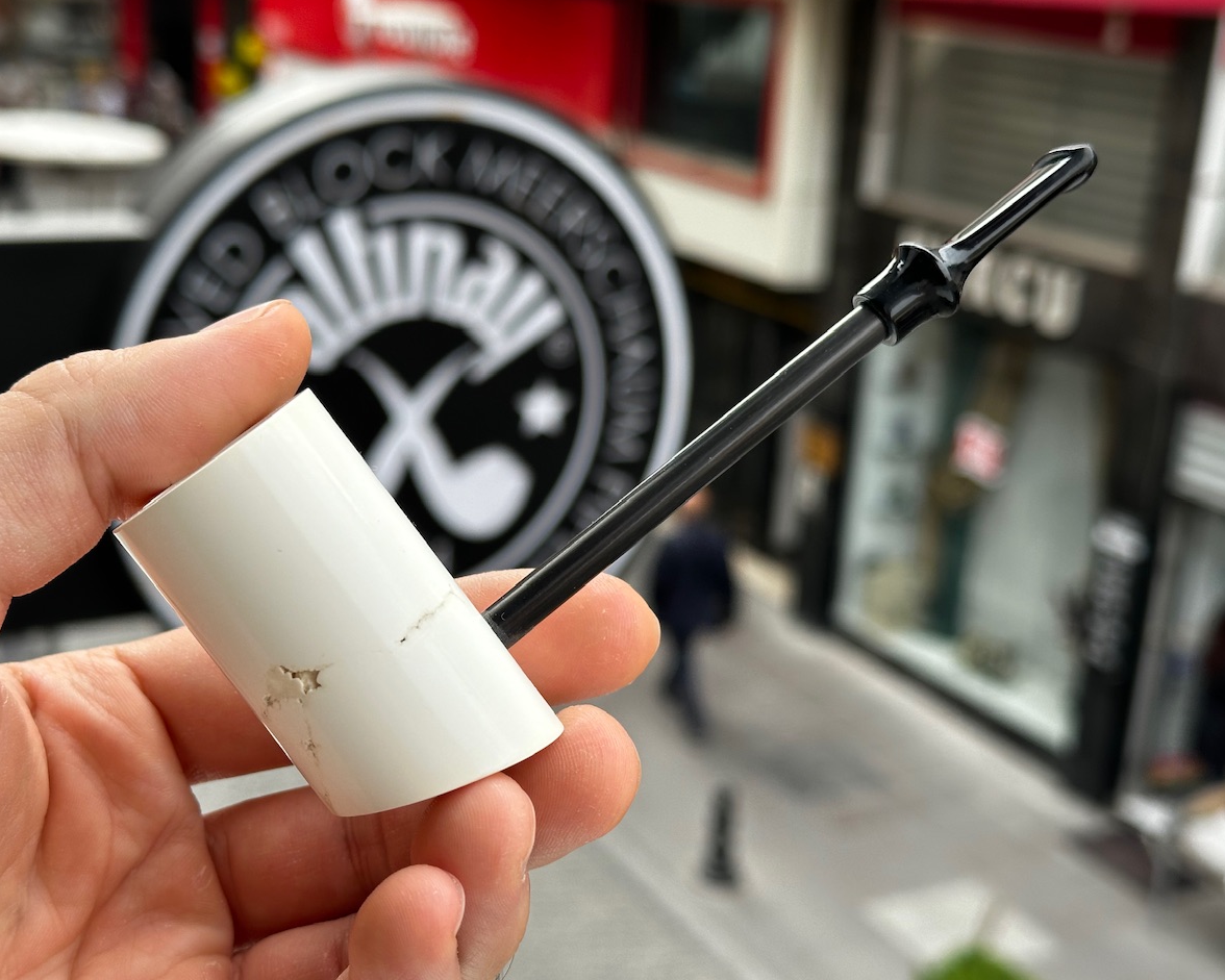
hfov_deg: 36.6
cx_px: 565
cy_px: 497
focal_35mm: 51
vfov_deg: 29.7
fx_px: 1849
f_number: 1.78
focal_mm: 6.86
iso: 64
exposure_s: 1/734
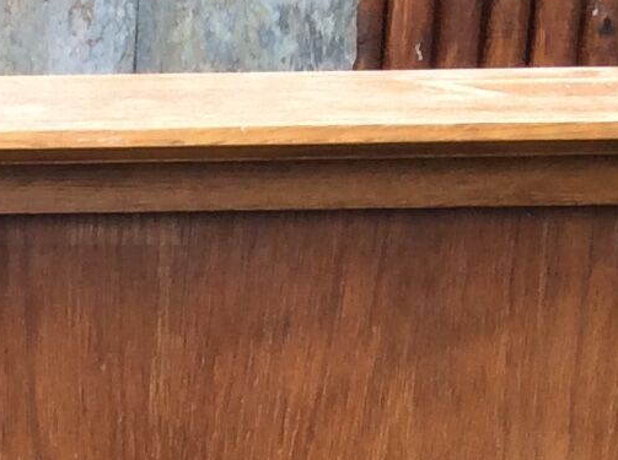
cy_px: 933
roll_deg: +2.2
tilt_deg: -21.4
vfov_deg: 8.5
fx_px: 2939
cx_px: -331
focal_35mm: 165
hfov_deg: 11.5
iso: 32
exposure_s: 1/125
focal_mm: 3.3
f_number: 2.4
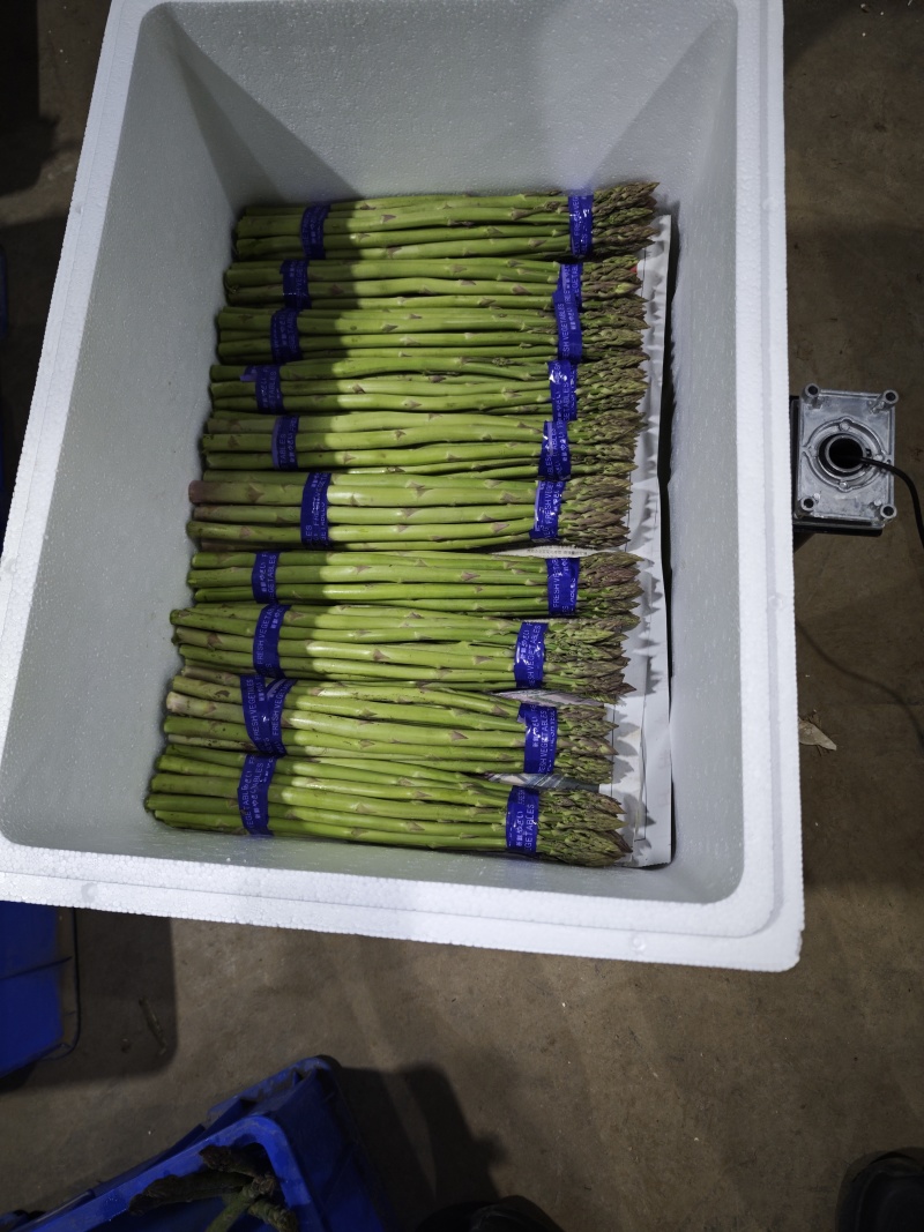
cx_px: 462
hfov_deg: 58.9
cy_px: 616
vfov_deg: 73.9
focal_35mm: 23
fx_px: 819
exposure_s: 1/50
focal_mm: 6.55
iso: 500
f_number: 1.62
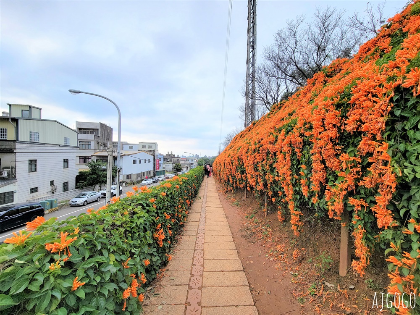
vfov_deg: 89.9
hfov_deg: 106.2
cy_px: 158
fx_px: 158
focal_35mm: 13
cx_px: 210
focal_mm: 2.2
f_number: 2.2
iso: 50
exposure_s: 1/221
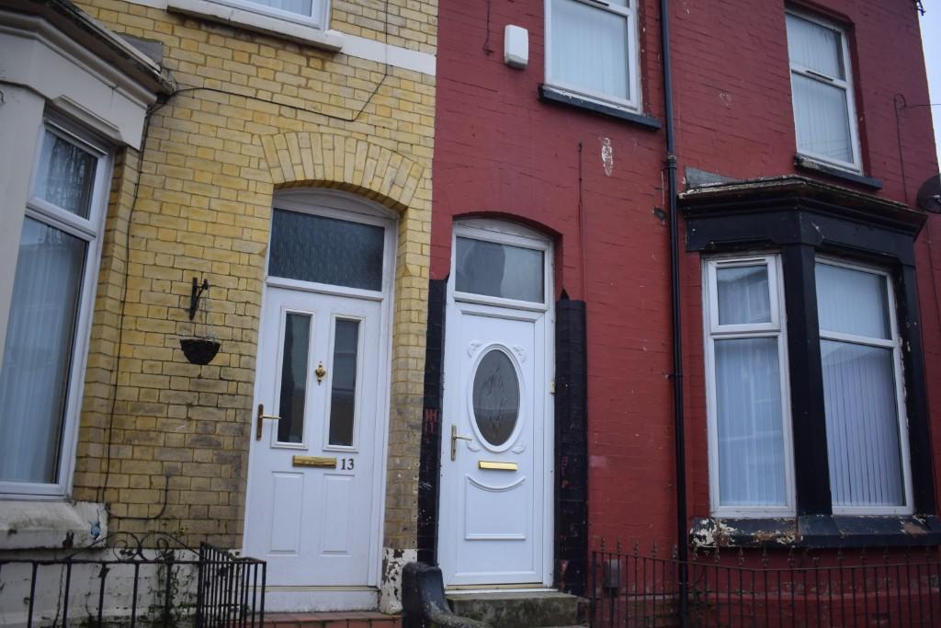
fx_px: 863
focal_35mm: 33
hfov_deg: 57.2
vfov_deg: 40.0
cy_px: 314
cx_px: 470
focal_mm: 22
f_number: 3.8
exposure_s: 1/125
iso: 100
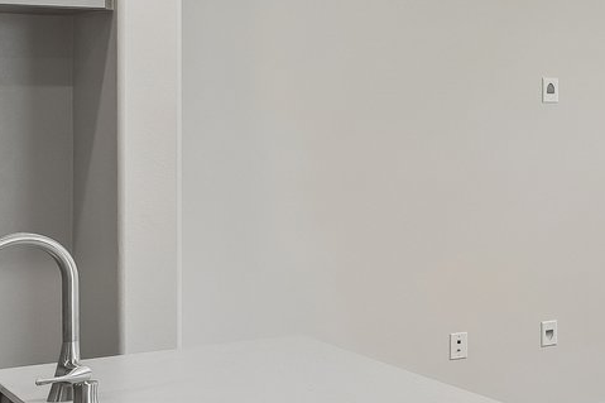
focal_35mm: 79
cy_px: 143
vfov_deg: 17.2
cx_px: 1225
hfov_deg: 17.7
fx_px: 1329
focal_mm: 18.5
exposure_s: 1/60
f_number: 8
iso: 250
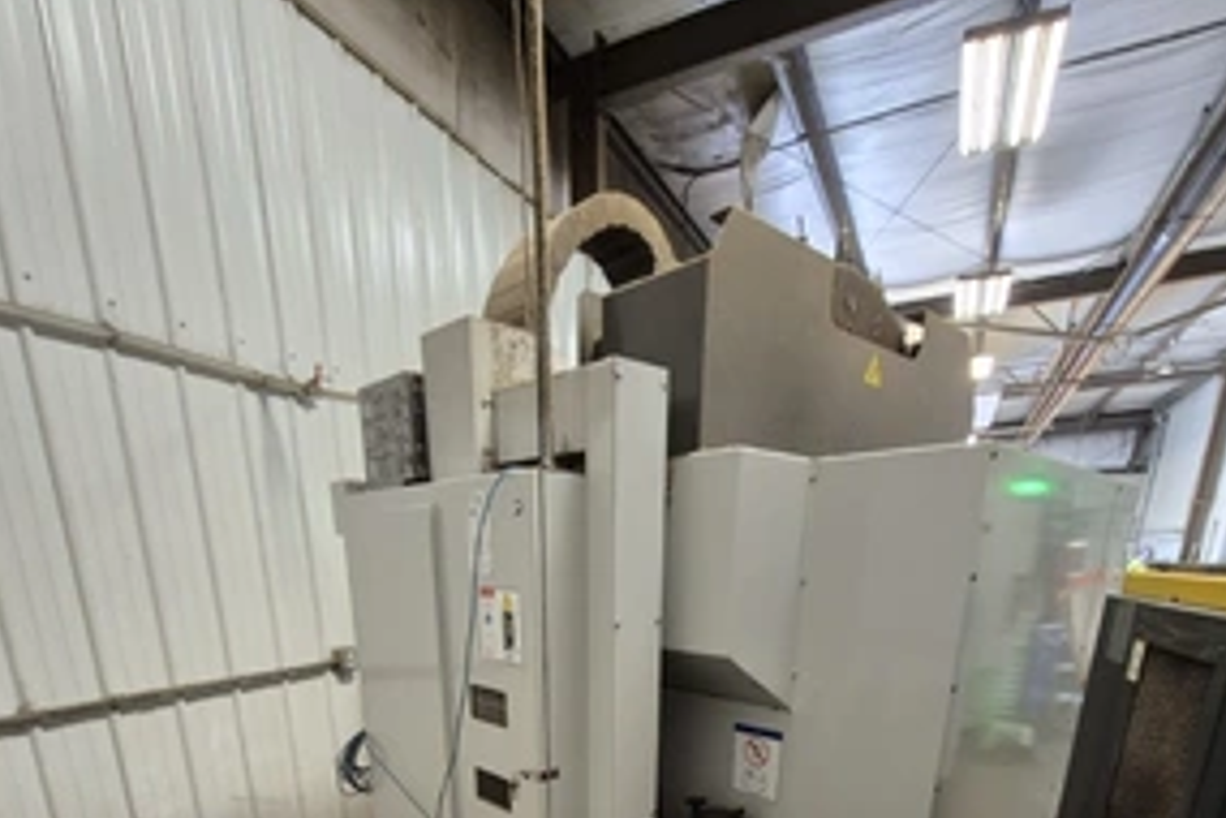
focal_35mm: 19
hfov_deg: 86.9
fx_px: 647
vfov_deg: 54.4
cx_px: 598
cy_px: 766
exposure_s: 1/60
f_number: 2.2
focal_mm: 1.74
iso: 500
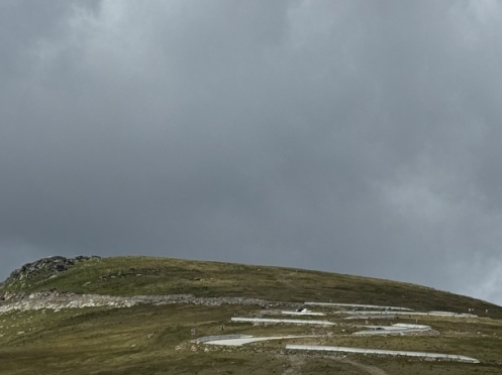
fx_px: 1681
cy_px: 365
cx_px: 571
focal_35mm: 116
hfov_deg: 16.4
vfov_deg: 12.6
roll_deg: -0.4
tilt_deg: +4.3
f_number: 1.78
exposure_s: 1/9009
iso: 64
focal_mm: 6.76
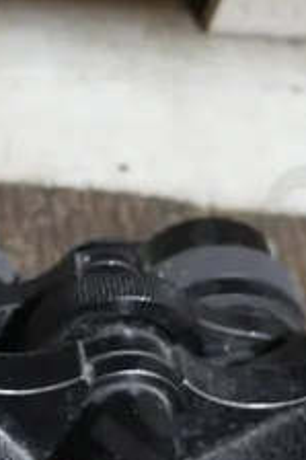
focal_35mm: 143
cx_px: 124
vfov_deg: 14.1
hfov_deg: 9.6
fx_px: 1826
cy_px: 458
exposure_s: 1/60
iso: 800
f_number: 3.6
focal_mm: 15
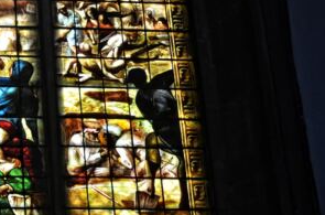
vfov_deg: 11.6
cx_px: 12
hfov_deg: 17.2
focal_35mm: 117
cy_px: 102
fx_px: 1053
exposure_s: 1/60
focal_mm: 36
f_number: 9
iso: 800
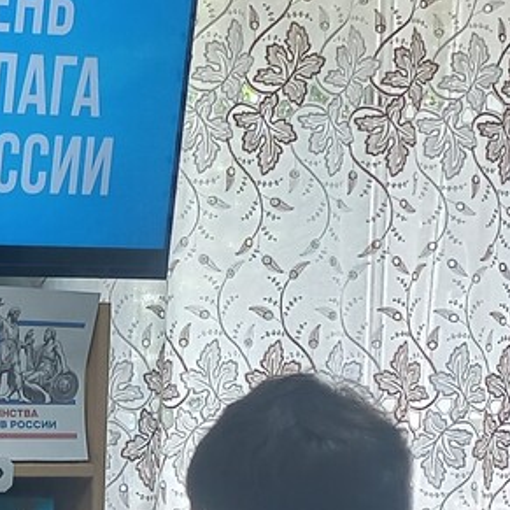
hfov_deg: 13.8
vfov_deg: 15.1
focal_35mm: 114
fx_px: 1900
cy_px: 471
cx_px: -382
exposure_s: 1/50
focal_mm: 4.6
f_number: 1.8
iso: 50
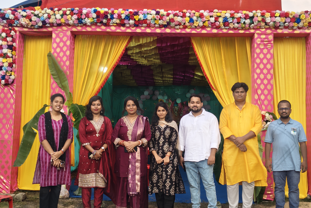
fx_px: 458
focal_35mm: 53
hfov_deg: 37.5
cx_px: 157
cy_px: 102
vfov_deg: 25.5
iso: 50
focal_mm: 5.56
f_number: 1.88
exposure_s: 1/124
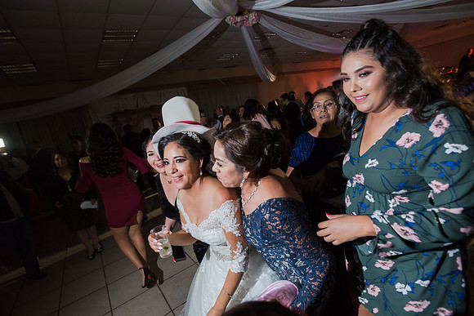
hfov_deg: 93.3
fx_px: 224
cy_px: 158
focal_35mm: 17
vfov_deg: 70.5
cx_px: 237
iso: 1600
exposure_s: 1/100
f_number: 3.5
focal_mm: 17
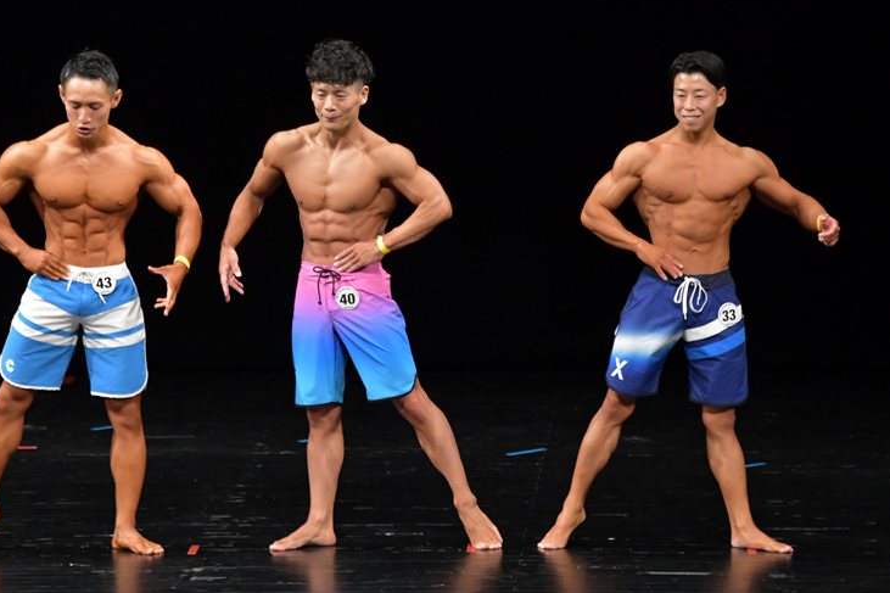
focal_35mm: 302
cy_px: 286
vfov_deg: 4.5
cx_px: 426
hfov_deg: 6.8
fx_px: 7464
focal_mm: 190
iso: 3200
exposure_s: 1/400
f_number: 5.6
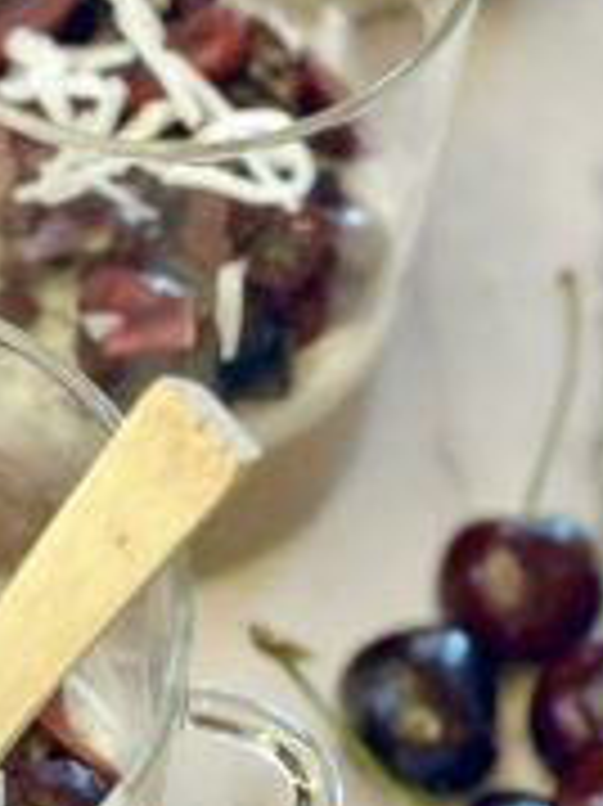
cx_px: -70
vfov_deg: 14.7
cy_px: 414
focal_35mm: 134
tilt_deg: -59.9
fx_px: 3116
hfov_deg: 10.9
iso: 100
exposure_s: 1/171
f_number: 1.78
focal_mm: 6.86
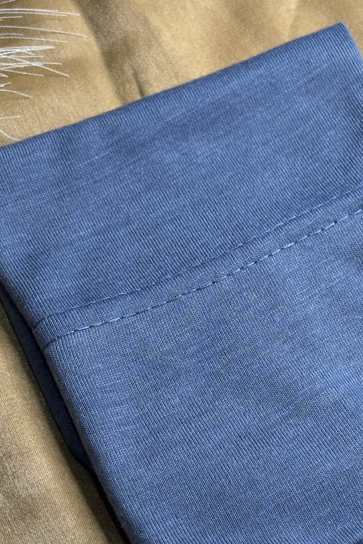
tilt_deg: -59.7
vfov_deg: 22.9
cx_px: 237
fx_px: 1346
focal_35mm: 89
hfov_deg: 15.3
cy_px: 274
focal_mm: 5.96
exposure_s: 1/56
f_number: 1.6
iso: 125
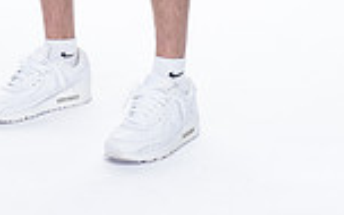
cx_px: 25
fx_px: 1922
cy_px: -290
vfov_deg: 6.1
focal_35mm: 205
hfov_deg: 10.2
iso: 400
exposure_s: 1/250
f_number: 5.6
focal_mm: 68
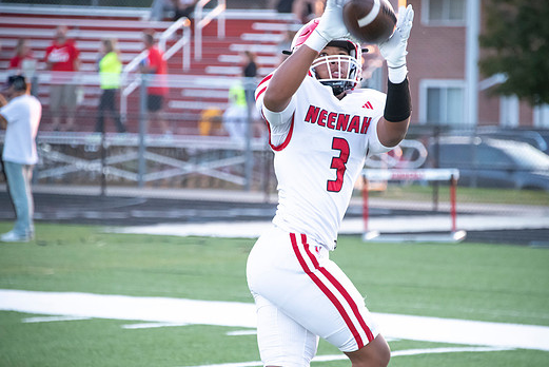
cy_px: 200
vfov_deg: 5.4
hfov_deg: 8.0
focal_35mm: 256
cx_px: 297
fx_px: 3906
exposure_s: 1/800
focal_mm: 230
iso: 4000
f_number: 5.6
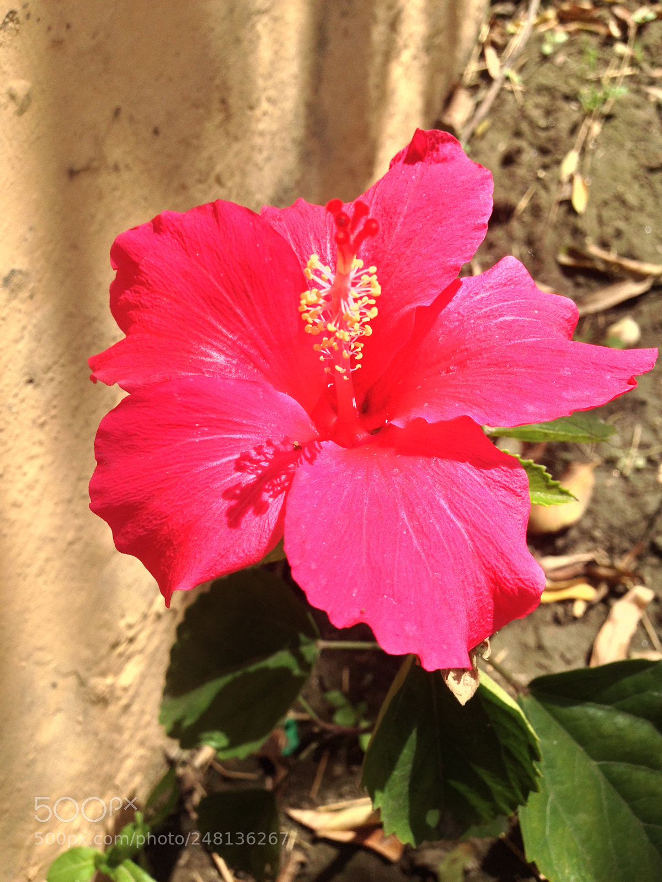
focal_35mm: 33
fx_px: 841
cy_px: 441
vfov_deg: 55.4
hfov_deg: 42.9
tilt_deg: -57.8
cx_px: 331
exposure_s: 1/1323
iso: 50
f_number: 2.4
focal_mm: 4.12
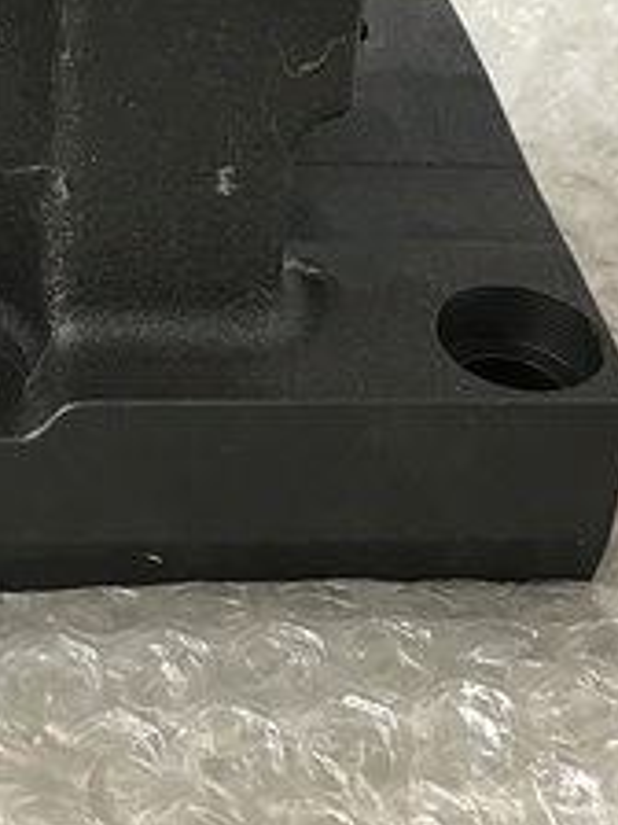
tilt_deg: -26.1
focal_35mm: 83
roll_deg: -1.4
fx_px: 1976
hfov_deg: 17.6
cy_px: 18
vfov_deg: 22.7
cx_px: 103
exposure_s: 1/30
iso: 32
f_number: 2.2
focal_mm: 4.15
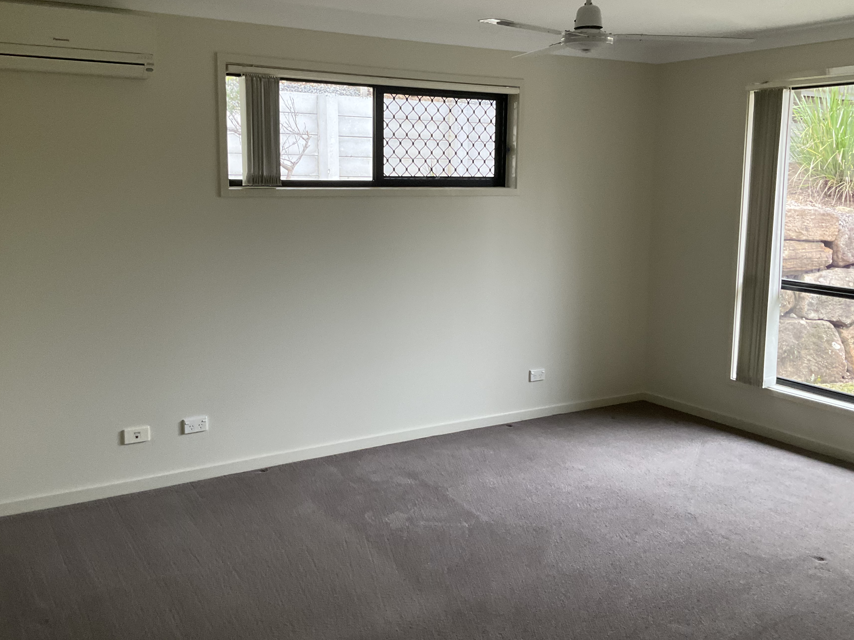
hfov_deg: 54.0
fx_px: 839
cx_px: 422
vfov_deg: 41.7
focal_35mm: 34
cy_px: 286
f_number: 1.8
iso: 160
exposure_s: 1/60
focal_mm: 3
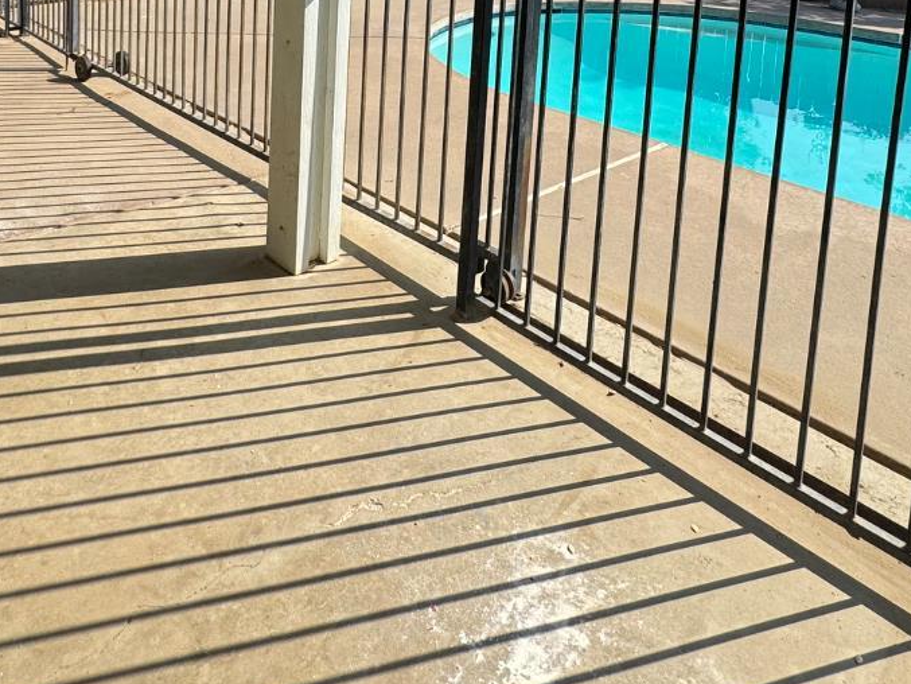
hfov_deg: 58.0
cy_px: -53
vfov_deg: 38.4
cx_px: 377
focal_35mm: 31
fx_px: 816
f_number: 2.2
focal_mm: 2.22
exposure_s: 1/1299
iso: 50
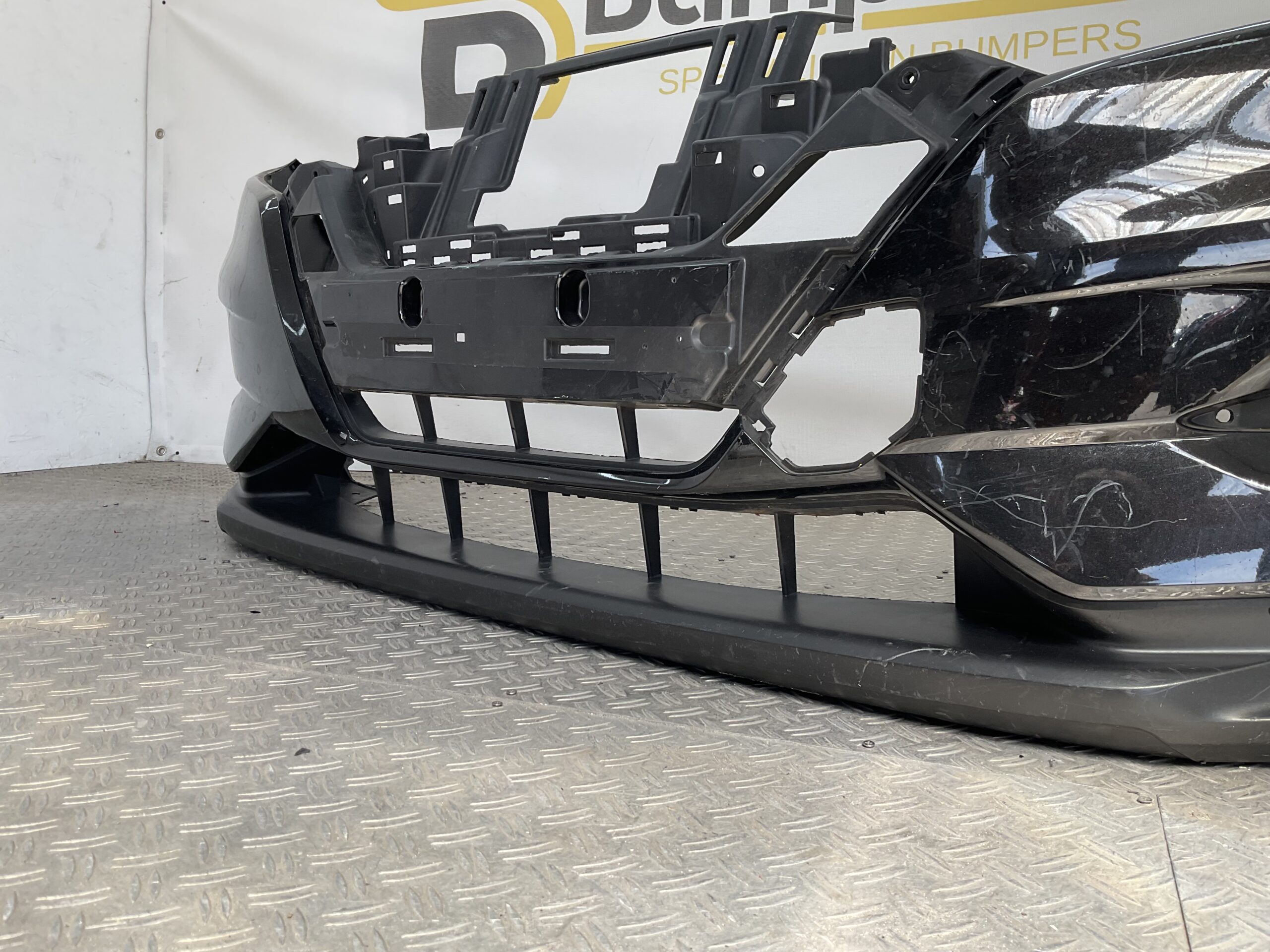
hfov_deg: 61.7
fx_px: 1064
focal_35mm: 29
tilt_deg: -7.9
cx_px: 635
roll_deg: -2.2
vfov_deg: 48.2
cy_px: 476
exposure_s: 1/243
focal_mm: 3
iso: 16
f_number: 1.8
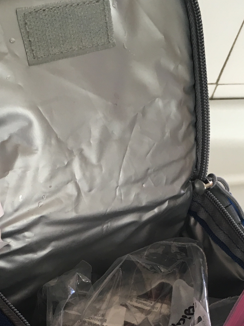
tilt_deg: -53.6
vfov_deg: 27.3
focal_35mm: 69
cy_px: 284
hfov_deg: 21.3
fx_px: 649
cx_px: 91
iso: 64
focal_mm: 4.15
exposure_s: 1/30
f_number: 2.2
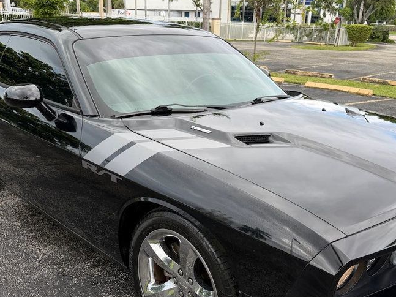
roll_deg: -1.6
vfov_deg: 37.5
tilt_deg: -20.6
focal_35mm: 38
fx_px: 435
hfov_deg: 48.9
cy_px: 187
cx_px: 212
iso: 80
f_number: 1.78
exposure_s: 1/909
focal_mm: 6.76
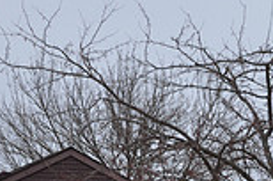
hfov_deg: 9.5
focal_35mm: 215
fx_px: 1627
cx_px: 335
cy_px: 308
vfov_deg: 6.3
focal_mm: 38
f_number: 11
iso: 200
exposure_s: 1/100
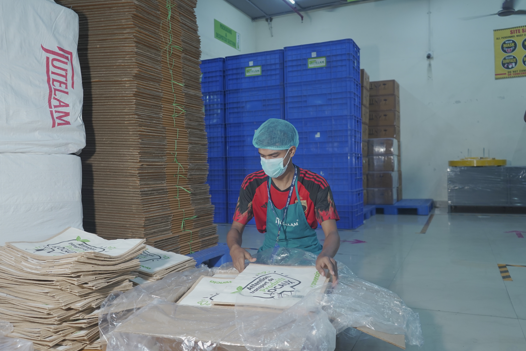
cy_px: 170
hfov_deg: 61.9
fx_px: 438
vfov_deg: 43.6
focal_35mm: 30
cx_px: 257
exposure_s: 1/100
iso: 2000
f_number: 3.5
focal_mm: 29
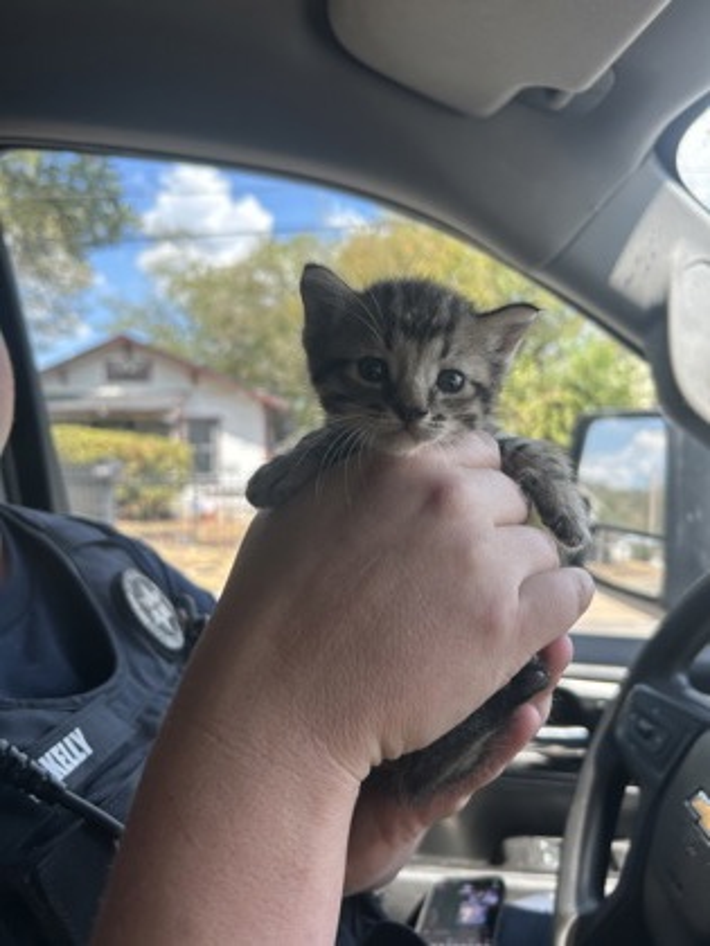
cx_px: 355
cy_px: 473
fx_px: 711
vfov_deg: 67.3
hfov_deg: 53.1
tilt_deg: -2.3
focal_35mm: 26
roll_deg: -0.4
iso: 50
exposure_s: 1/544
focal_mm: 5.7
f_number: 1.5
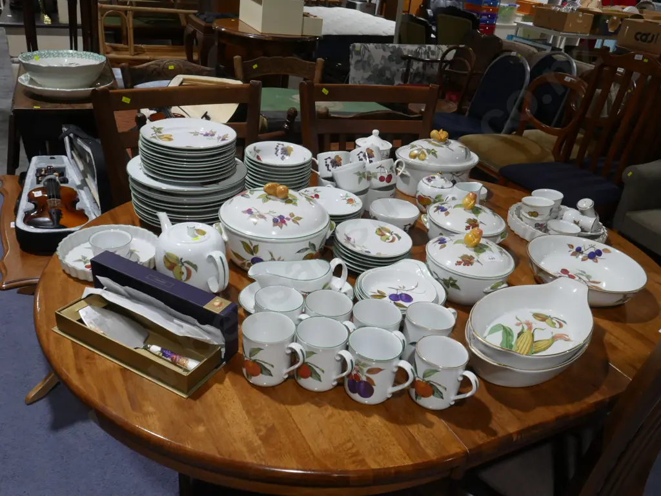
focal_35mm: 30
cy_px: 248
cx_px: 330
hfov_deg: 60.0
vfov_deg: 46.8
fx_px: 573
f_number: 10
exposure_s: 1/60
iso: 1000
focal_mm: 15
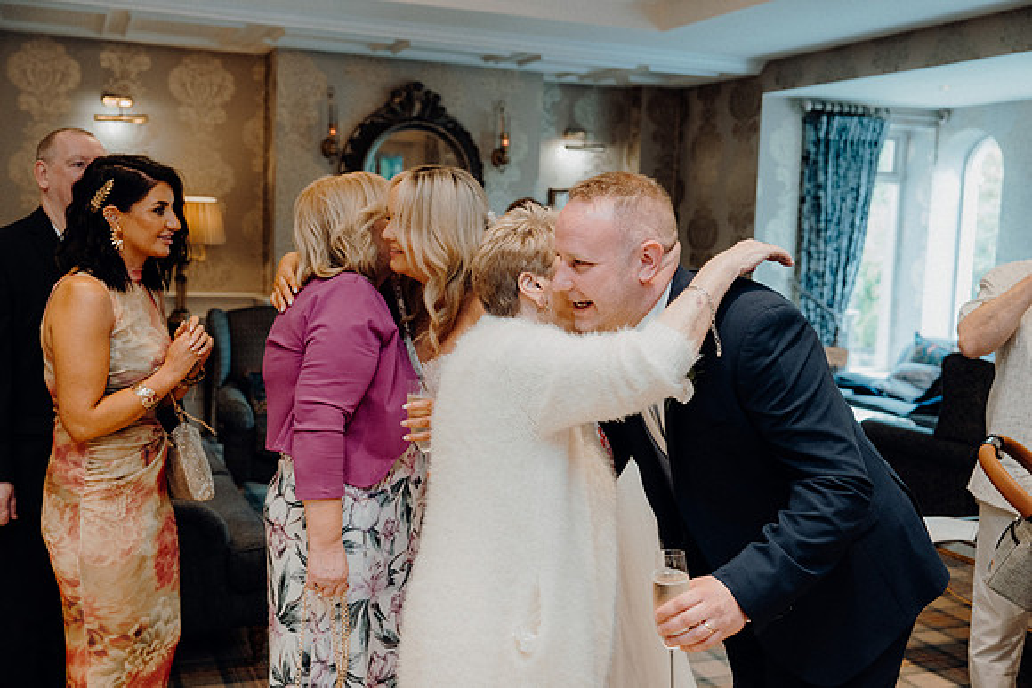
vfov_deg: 34.2
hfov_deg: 49.5
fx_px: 1118
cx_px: 516
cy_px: 344
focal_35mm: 39
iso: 2000
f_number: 3.5
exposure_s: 1/160
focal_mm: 39
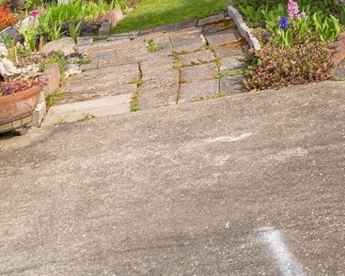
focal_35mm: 104
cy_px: -218
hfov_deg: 15.6
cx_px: 631
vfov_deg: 13.4
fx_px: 1062
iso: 125
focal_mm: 24
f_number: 7.1
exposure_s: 1/250
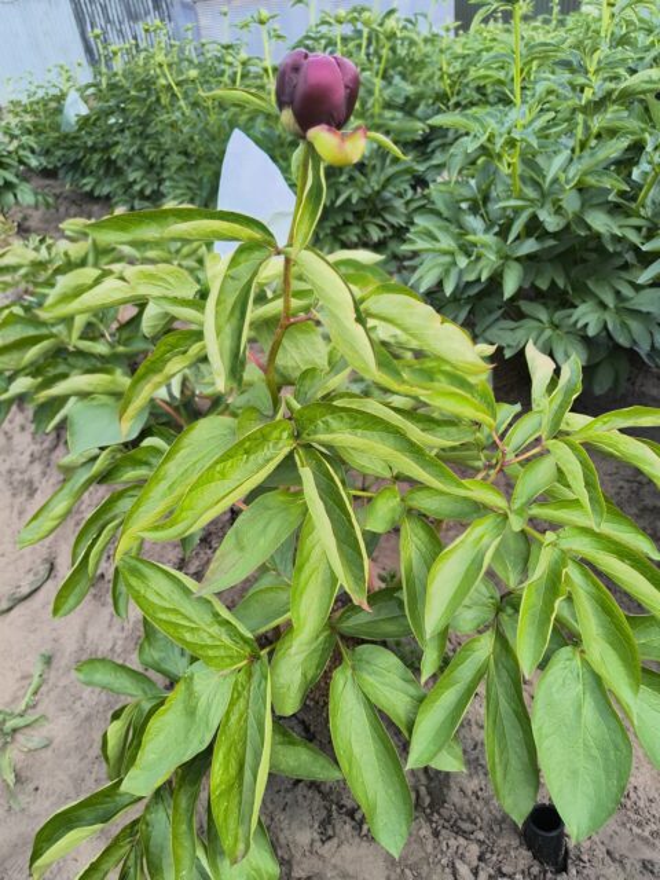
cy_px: 440
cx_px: 330
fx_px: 585
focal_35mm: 23
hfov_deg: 58.9
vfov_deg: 73.9
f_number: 1.8
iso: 100
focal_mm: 5.56
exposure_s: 1/317
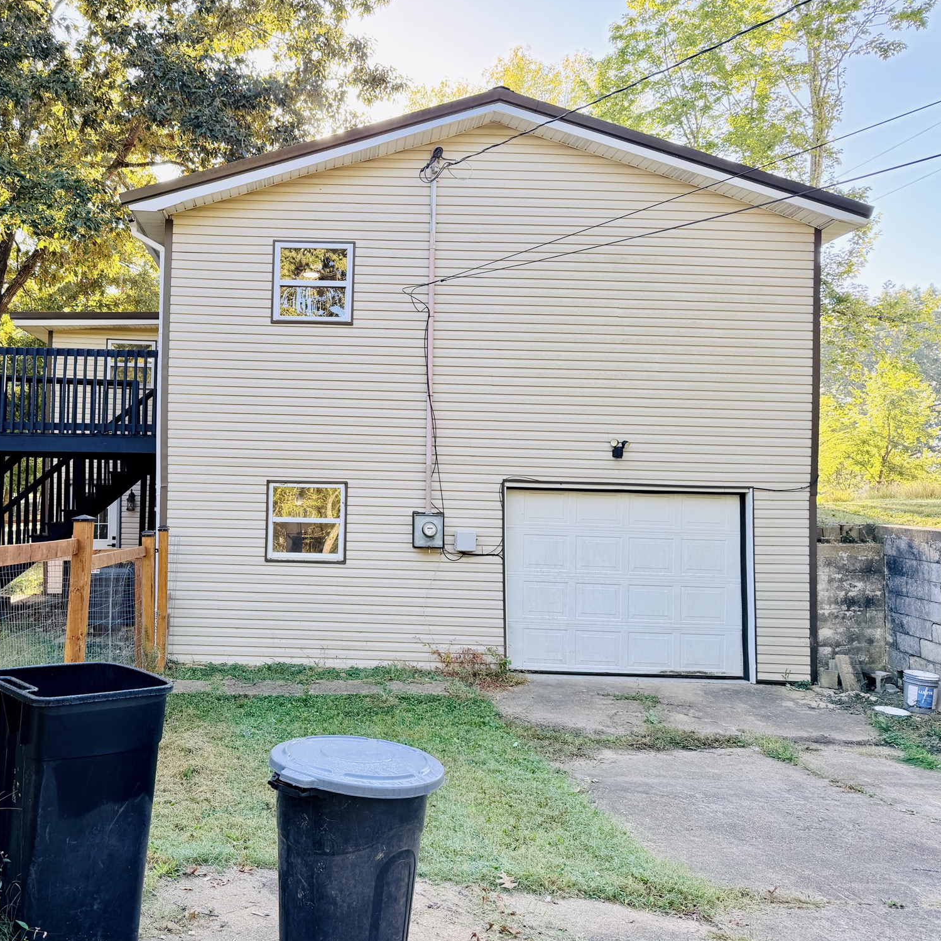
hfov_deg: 54.3
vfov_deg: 55.6
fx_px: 892
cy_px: 464
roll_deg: -2.0
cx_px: 303
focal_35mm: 29
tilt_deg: +2.1
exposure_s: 1/291
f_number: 1.78
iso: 80
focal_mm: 6.76
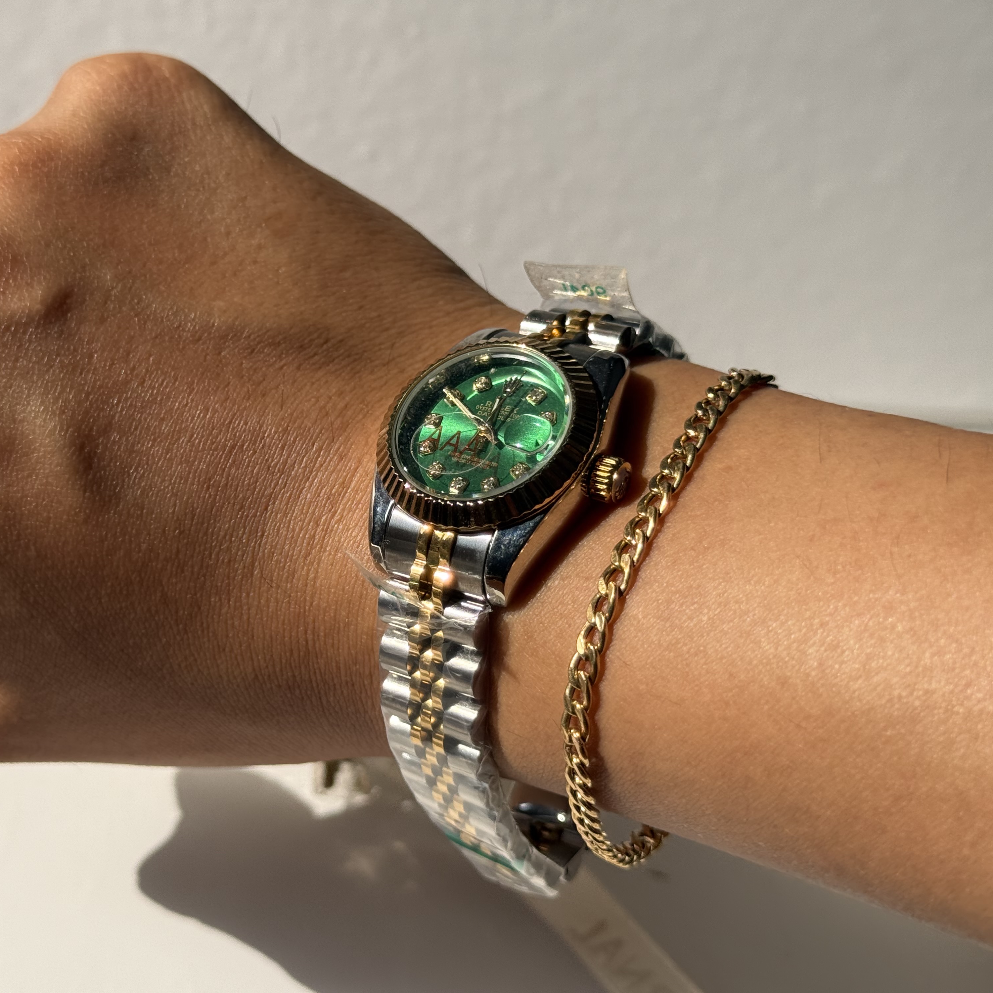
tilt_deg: -31.2
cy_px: 494
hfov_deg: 29.8
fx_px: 1850
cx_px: 332
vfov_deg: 30.0
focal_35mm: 57
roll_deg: -3.4
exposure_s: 1/4098
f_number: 1.78
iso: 80
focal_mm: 6.76
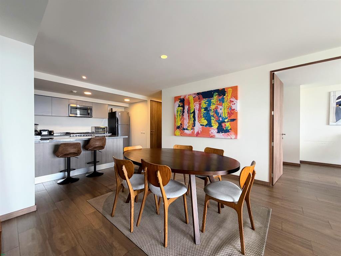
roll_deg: -0.3
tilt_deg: -1.1
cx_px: 170
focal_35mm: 14
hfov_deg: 102.1
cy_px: 128
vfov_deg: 85.7
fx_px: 138
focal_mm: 2.22
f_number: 2.2
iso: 320
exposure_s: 1/121
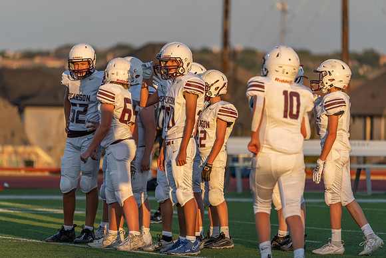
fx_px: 3904
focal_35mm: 364
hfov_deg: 5.7
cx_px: 193
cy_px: 129
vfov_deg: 3.8
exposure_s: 1/1000
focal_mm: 364
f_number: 5.6
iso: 400
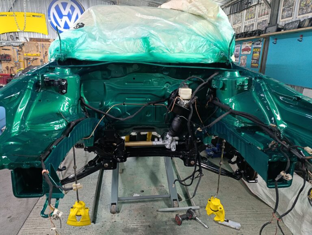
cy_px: 118
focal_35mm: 23
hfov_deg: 73.9
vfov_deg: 59.0
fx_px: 208
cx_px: 156
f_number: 1.65
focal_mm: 6.11
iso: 980
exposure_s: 1/50
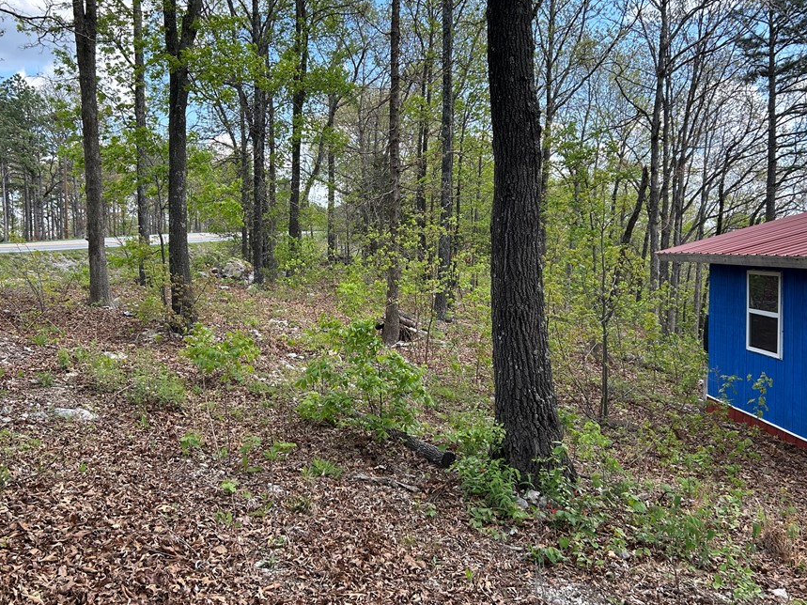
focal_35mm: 31
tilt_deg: -1.9
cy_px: 275
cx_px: 385
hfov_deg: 58.3
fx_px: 723
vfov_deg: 45.4
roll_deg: +0.4
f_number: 1.5
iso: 50
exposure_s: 1/769
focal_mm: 5.7
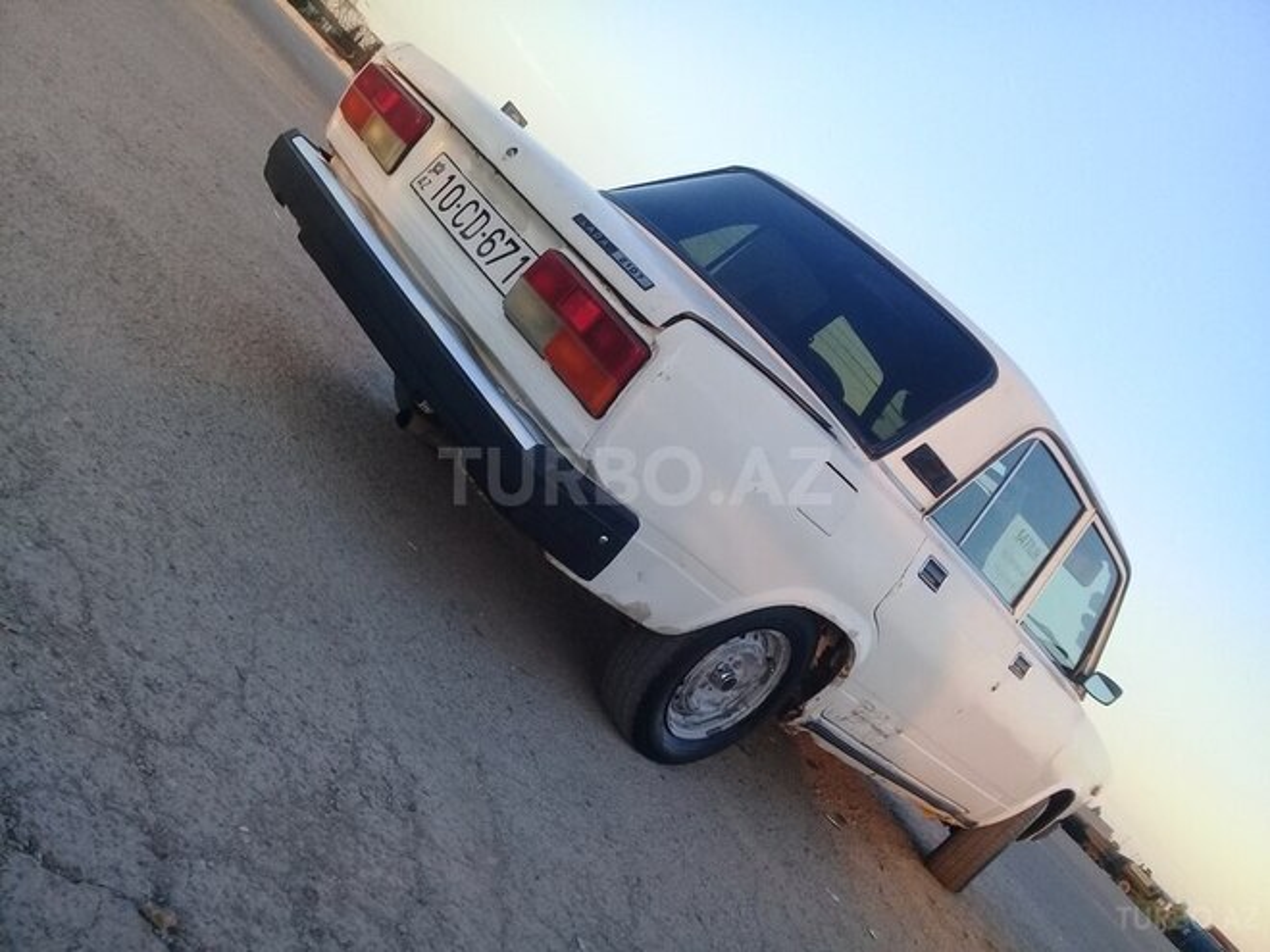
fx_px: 1137
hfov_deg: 58.4
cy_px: 476
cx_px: 635
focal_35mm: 31
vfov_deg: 45.4
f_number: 2.2
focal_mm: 3.3
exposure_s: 1/131
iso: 50
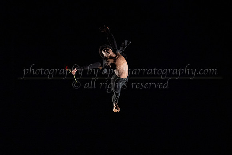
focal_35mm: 114
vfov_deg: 12.0
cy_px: 95
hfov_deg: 18.0
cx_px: 116
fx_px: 734
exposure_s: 1/500
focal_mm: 93
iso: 5000
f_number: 3.2
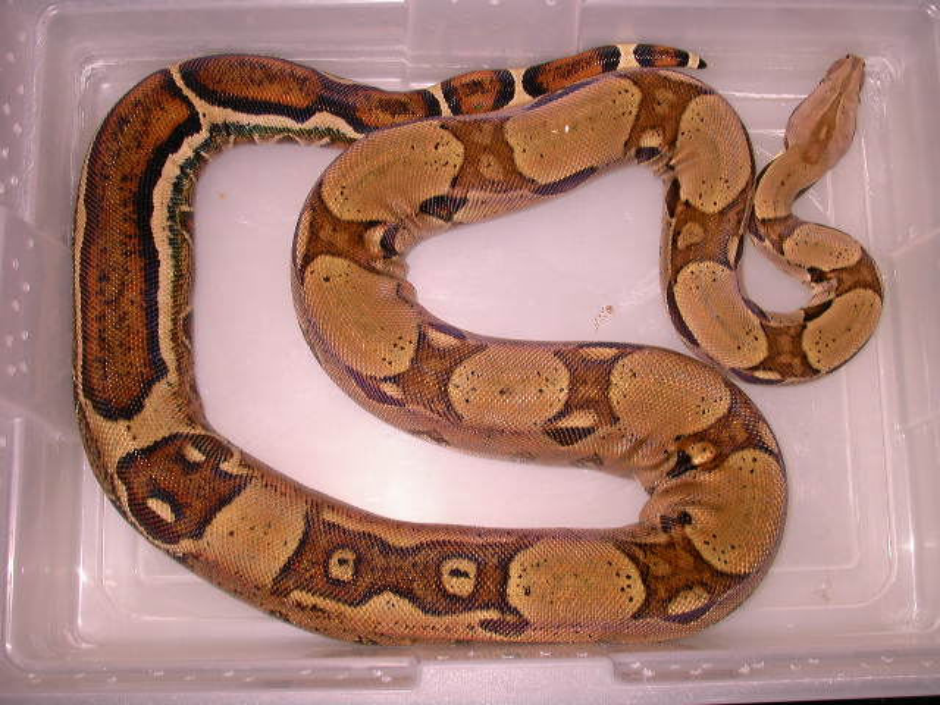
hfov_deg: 41.2
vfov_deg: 31.5
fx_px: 1249
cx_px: 470
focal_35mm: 46
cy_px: 352
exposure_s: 1/60
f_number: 2.8
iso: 100
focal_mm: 9.6
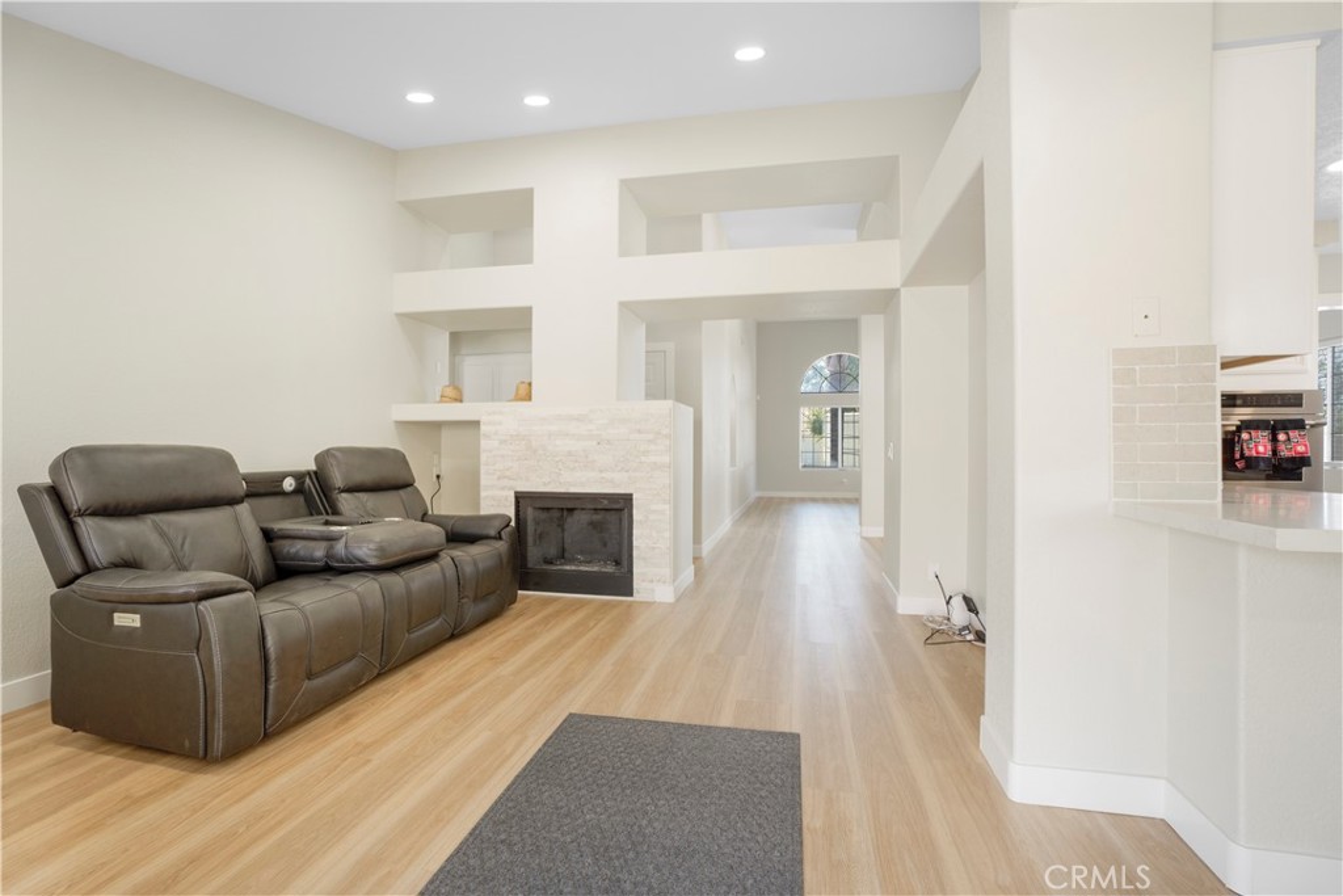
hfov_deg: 96.7
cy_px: 448
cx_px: 672
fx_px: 597
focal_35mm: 16
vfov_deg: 73.8
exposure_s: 1/8
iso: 400
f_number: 8
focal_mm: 16
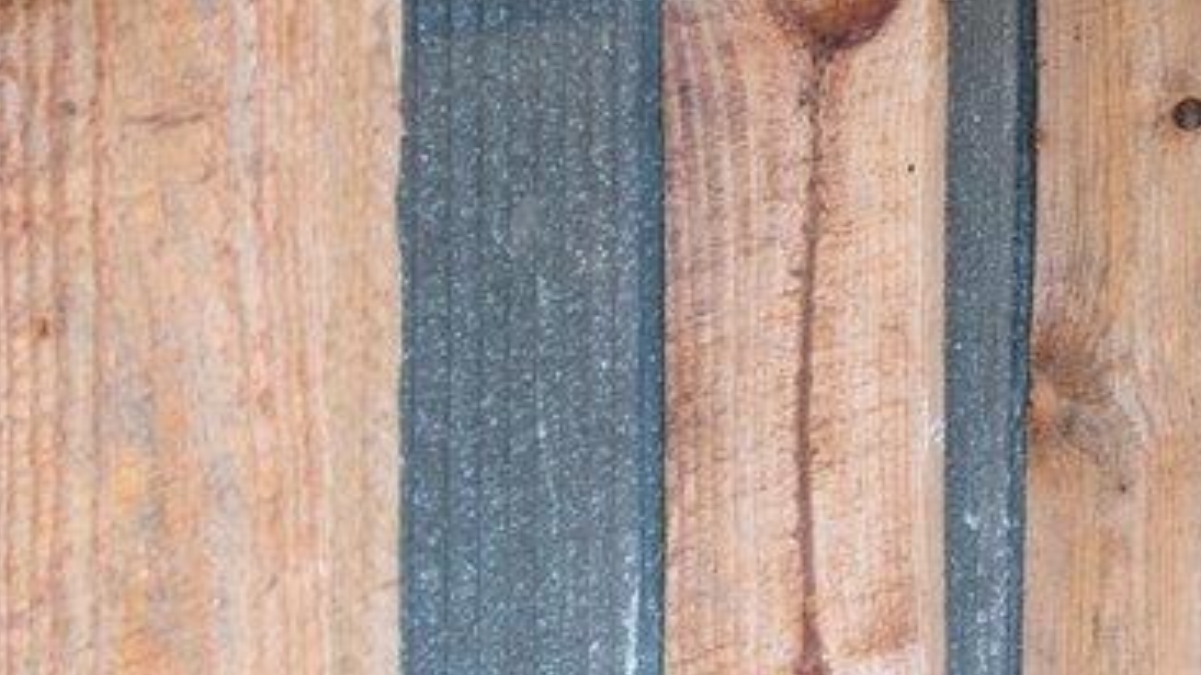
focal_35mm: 94
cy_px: -183
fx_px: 2992
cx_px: 3175
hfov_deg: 13.3
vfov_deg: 12.5
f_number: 8
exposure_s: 2.5
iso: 100
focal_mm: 16
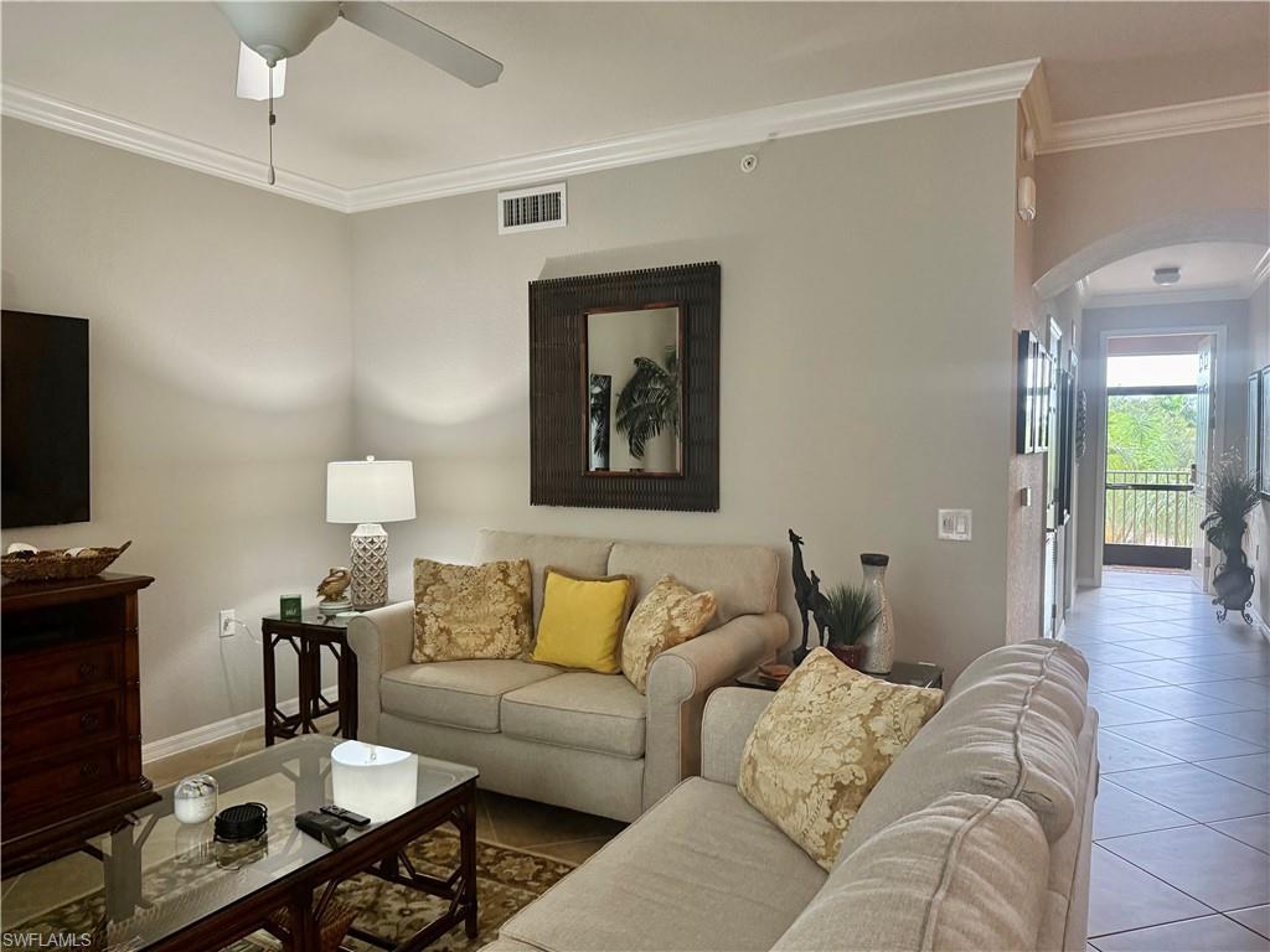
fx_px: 881
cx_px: 635
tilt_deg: -2.1
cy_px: 476
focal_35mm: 24
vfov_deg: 56.8
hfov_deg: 71.6
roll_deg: -0.4
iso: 400
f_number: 1.78
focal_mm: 6.76
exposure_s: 1/120
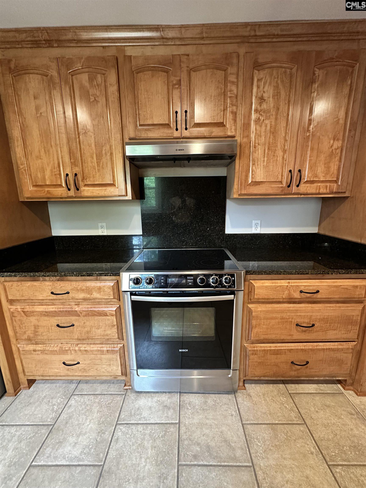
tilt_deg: -12.1
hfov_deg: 85.7
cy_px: 244
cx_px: 183
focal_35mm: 14
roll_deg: +0.0
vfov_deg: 102.1
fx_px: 197
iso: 640
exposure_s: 1/60
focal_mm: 2.22
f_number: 2.2
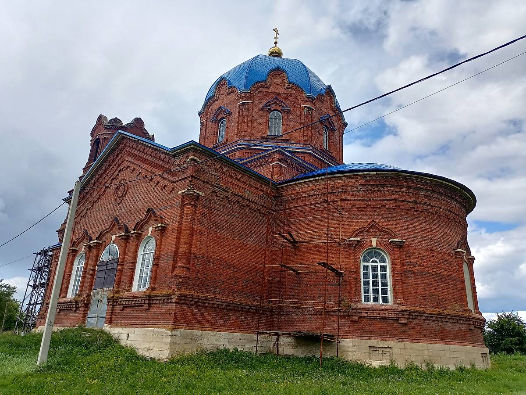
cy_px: 198
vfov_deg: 49.7
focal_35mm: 28
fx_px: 425
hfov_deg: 63.4
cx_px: 263
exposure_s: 1/2591
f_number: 1.8
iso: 113
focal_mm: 4.69
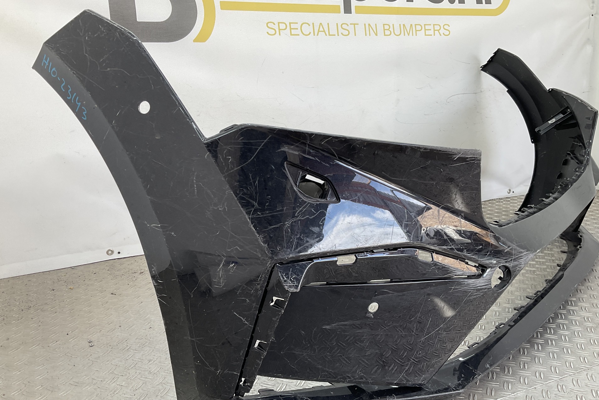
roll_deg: -0.2
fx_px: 532
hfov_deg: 58.7
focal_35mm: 32
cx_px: 307
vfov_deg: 41.0
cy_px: 234
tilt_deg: -18.1
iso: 16
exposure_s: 1/100
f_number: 1.8
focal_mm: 3
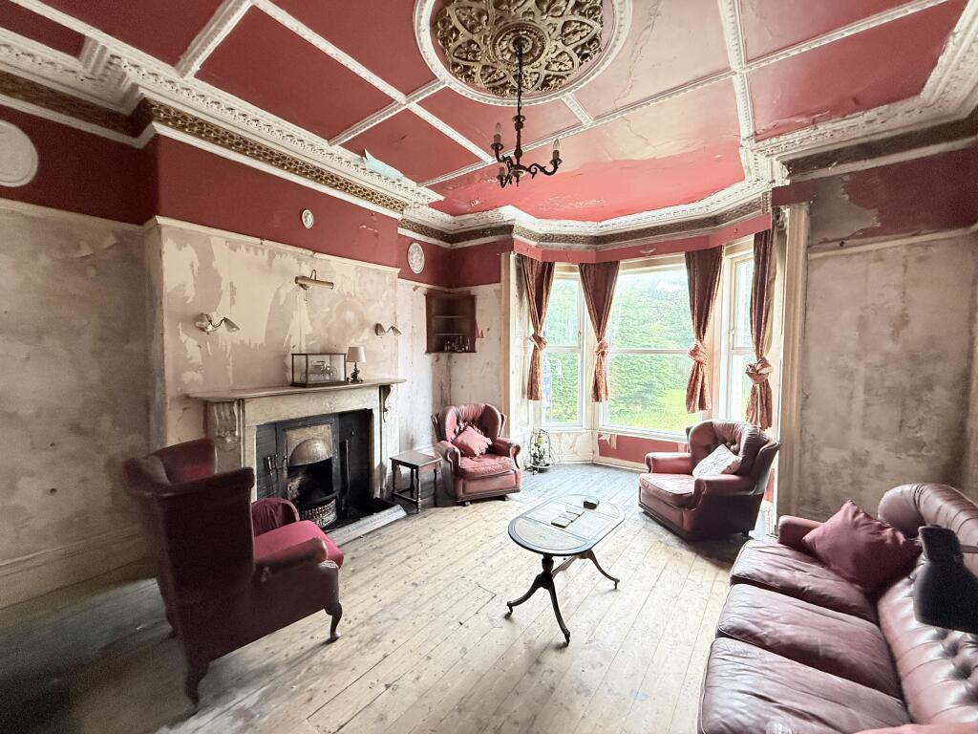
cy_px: 367
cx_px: 489
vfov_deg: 85.7
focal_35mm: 14
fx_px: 396
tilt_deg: -3.2
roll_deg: -1.6
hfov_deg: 102.1
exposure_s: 1/97
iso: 320
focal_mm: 2.22
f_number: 2.2
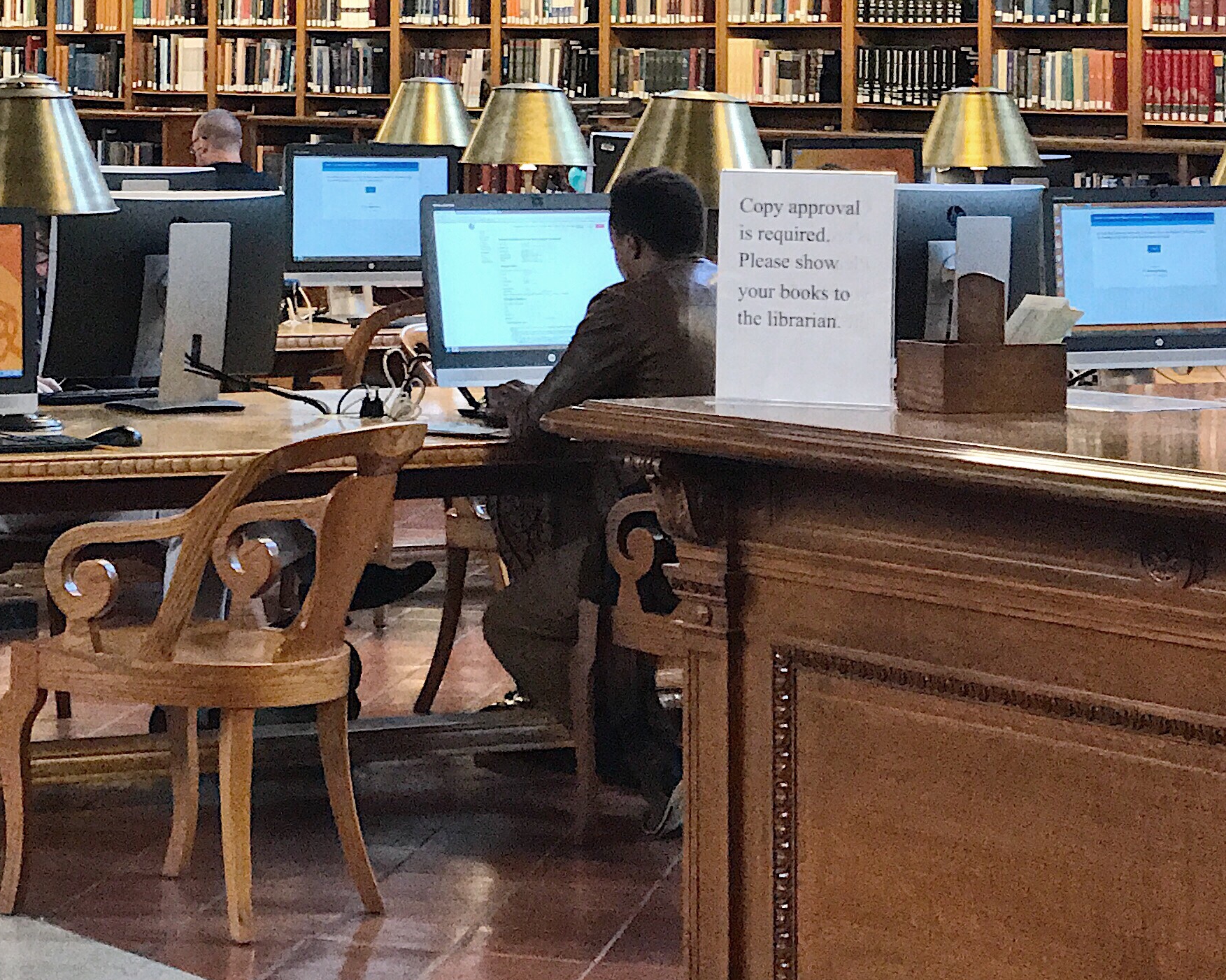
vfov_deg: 11.9
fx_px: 4644
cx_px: -151
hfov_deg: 14.7
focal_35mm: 128
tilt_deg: +0.2
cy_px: -52
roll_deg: -0.7
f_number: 2.8
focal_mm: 6.6
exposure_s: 1/60
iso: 160
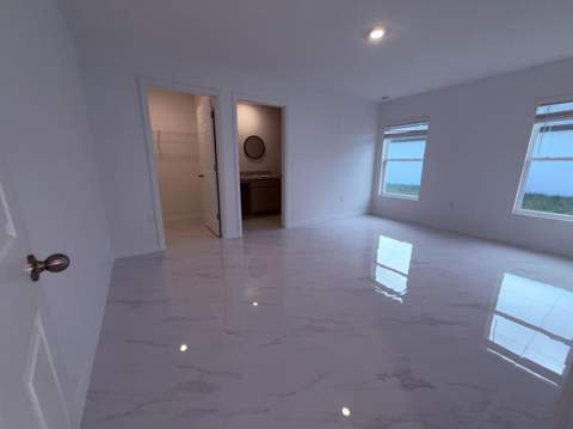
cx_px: 286
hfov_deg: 102.1
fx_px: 232
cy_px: 214
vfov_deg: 85.6
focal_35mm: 14
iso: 32
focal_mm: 2.22
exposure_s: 1/122
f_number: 2.2
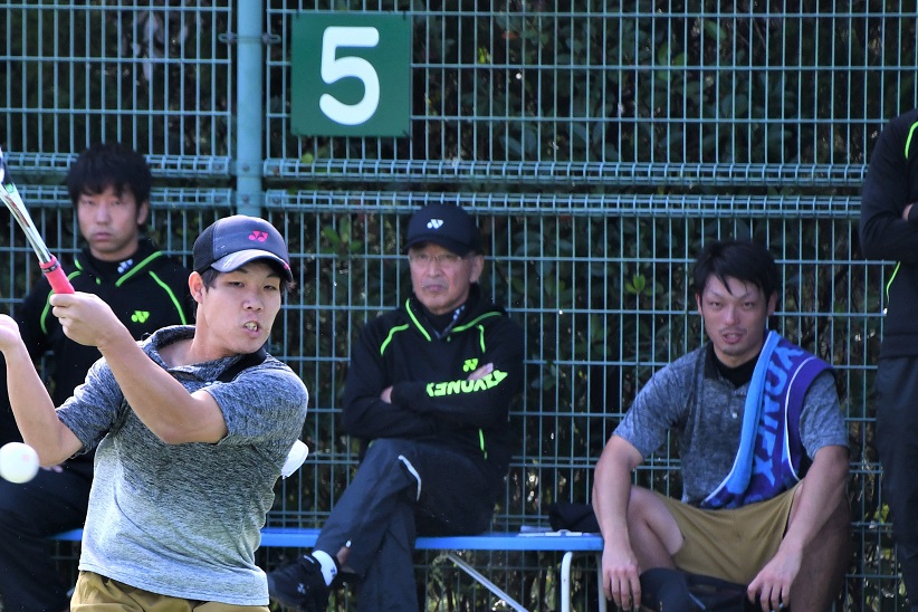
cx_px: 230
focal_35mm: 657
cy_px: 481
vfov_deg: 2.1
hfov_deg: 3.1
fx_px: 16752
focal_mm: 240
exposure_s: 1/1000
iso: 640
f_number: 6.3
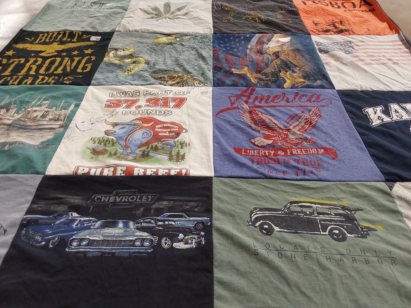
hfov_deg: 63.4
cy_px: 154
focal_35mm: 28
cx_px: 206
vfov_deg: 49.7
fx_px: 332
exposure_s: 1/50
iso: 125
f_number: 1.9
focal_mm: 2.91
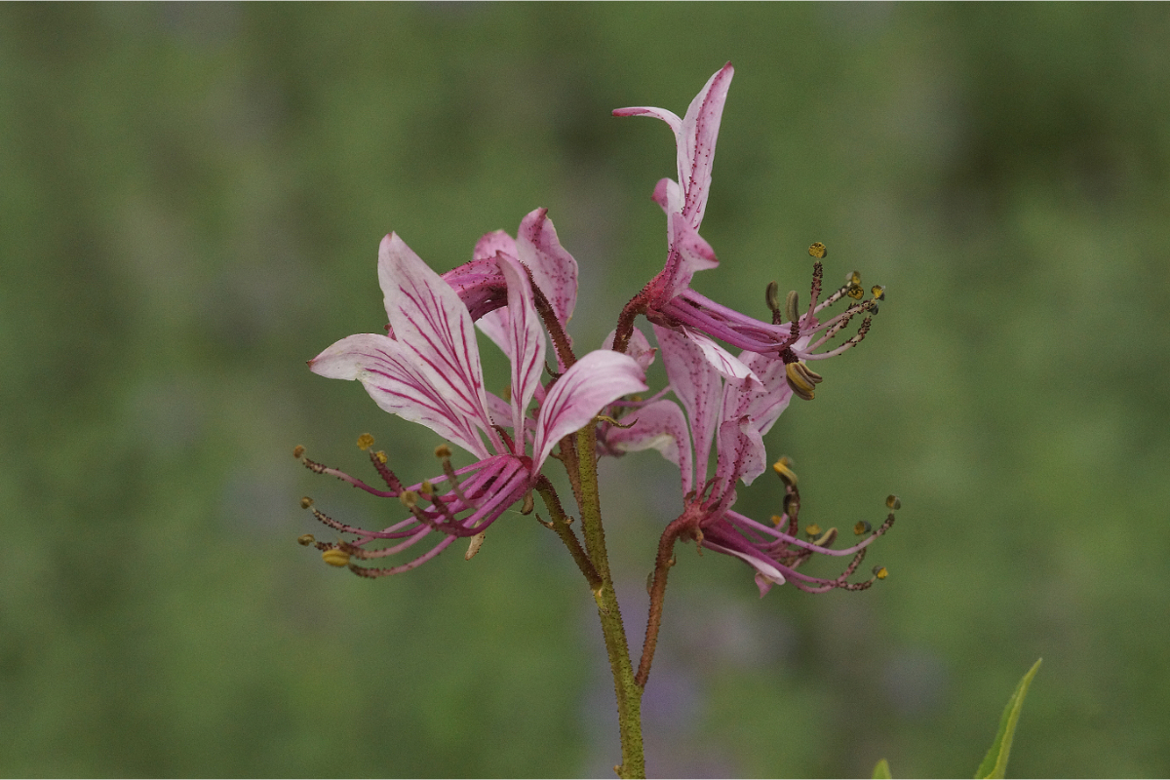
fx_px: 4875
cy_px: 390
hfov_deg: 13.7
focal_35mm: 150
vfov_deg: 9.1
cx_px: 585
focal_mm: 100
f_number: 8
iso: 1000
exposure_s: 1/160
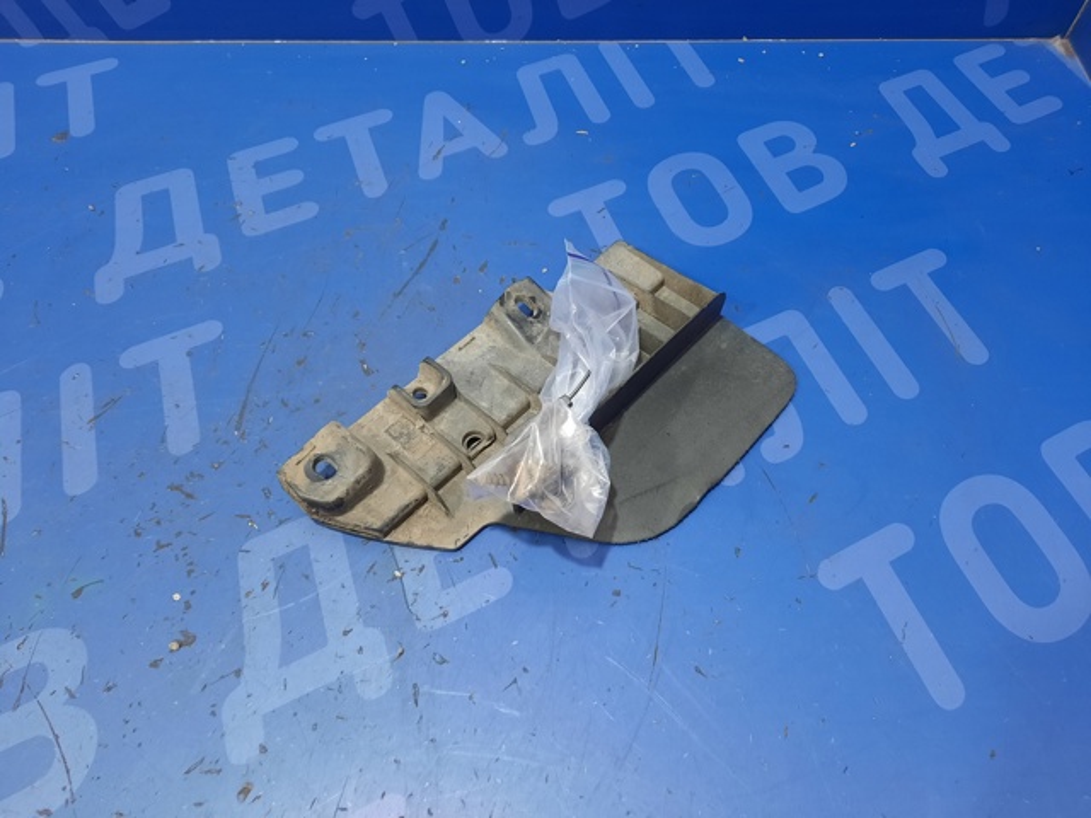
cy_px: 409
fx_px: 788
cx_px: 546
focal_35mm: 25
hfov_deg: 69.4
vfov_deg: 54.9
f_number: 2
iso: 250
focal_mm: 4.6
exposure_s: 1/30
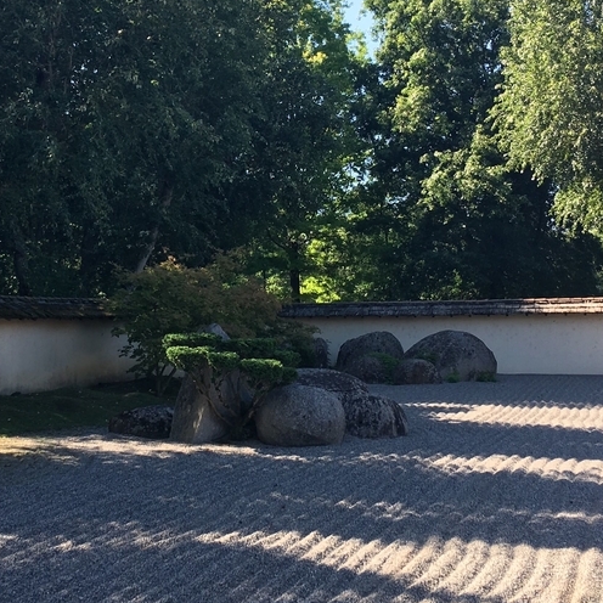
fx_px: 1222
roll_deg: +0.7
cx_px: 220
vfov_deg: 27.5
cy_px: 198
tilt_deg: +5.5
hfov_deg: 27.6
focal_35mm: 62
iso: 25
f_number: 2.2
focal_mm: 4.15
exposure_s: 1/390
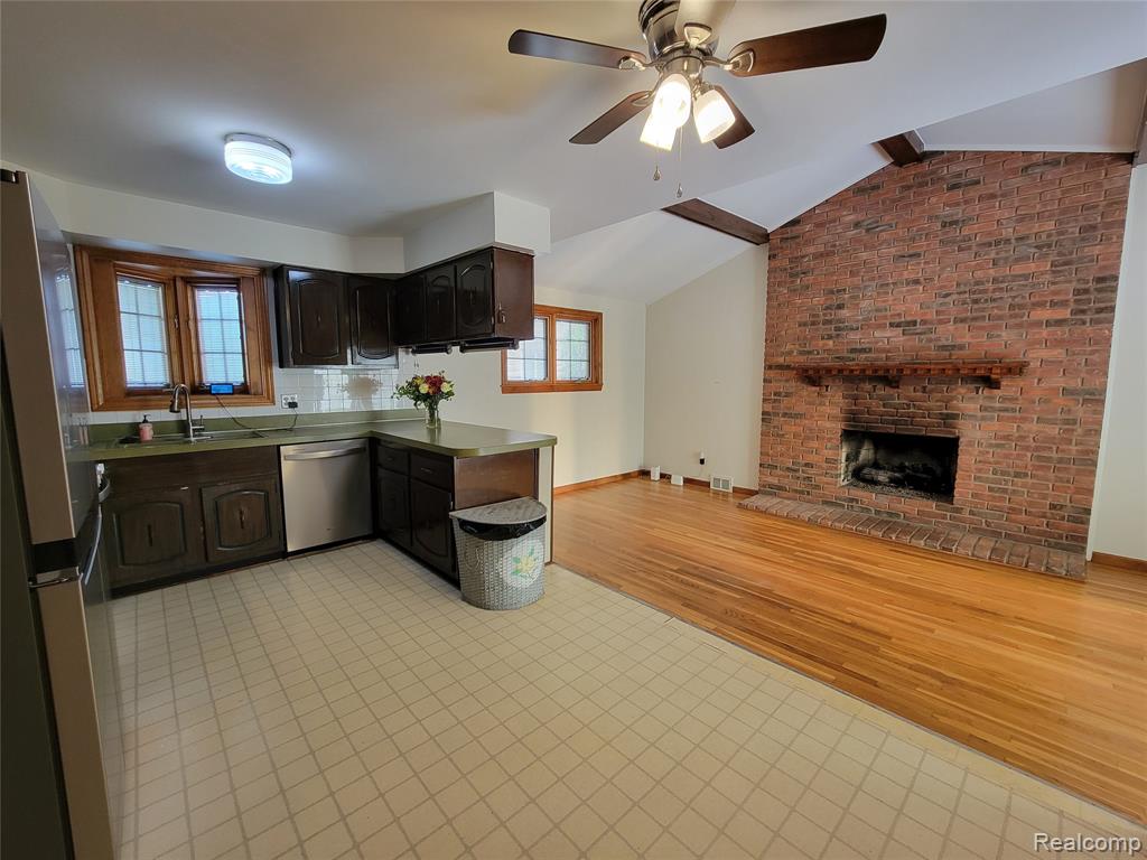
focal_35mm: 13
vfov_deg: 89.9
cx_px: 574
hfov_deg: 106.2
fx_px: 431
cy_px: 430
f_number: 2.2
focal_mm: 2.2
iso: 160
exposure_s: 1/60
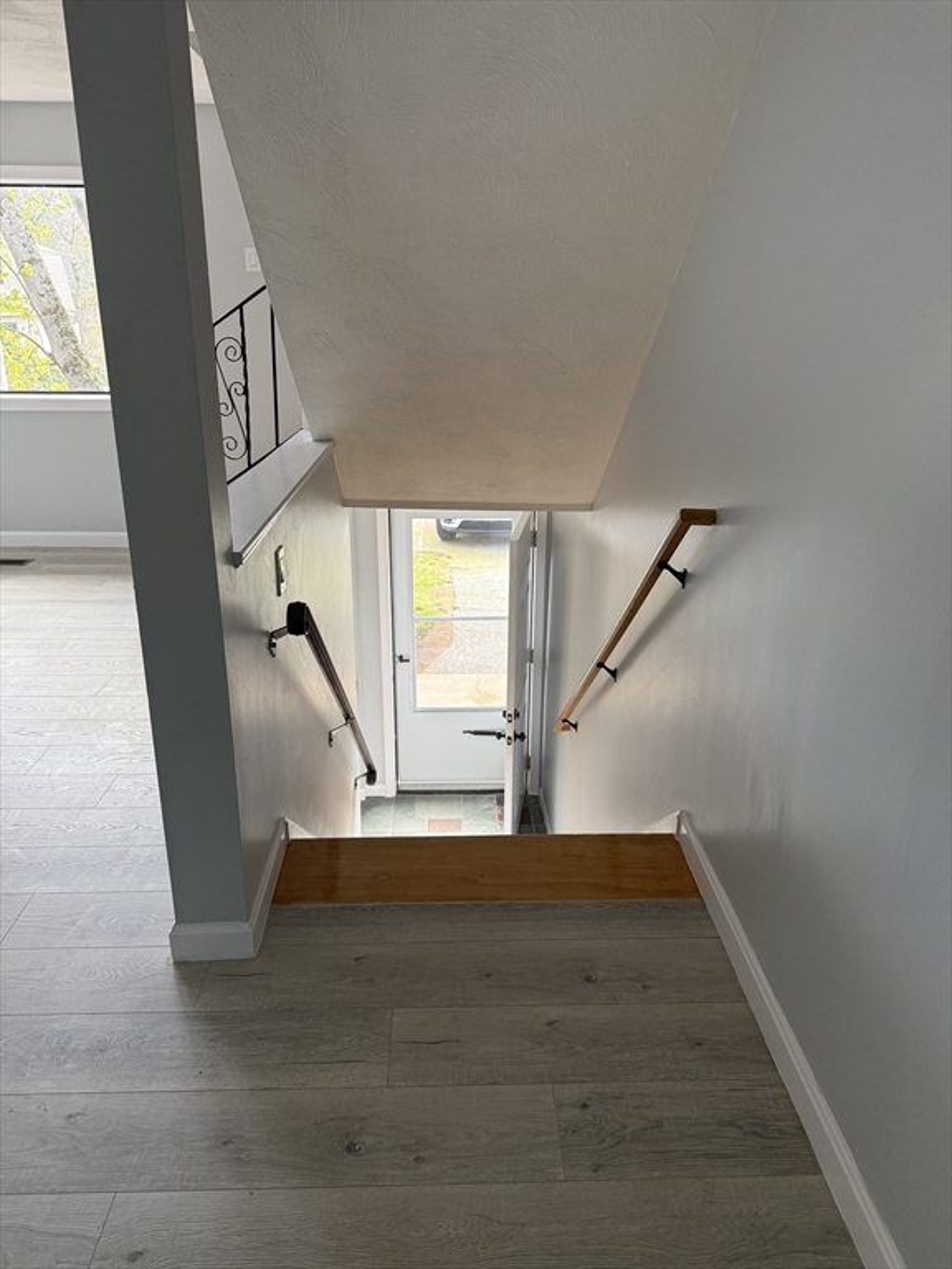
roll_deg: -1.6
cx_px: 476
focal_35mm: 24
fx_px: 880
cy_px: 634
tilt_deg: -19.5
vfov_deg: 71.6
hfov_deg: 56.8
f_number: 1.78
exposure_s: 1/121
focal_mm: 6.76
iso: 200
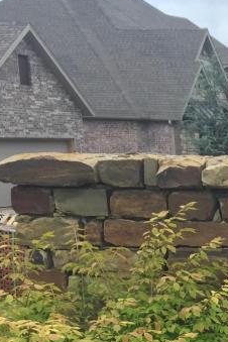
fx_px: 864
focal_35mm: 91
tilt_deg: -14.0
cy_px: 380
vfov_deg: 21.2
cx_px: 490
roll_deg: -2.2
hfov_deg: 12.7
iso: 32
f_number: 2.2
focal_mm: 4.15
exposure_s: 1/618
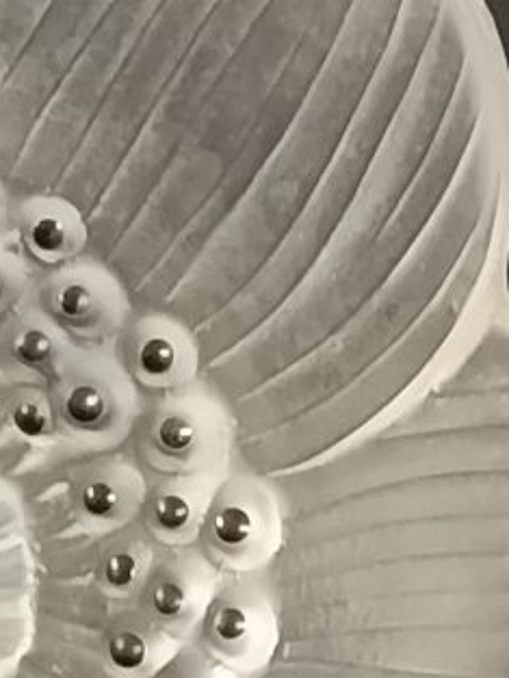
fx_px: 5407
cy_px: 745
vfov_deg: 7.1
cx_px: -197
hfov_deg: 5.4
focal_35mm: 276
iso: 1203
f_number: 1.7
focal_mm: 5.24
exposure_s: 1/25
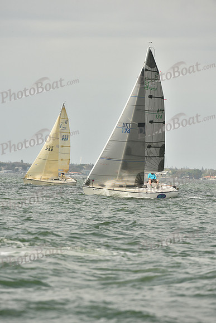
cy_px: 162
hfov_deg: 3.4
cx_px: 108
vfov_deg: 5.2
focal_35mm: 400
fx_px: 3598
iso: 400
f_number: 8
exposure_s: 1/1250
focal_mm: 400
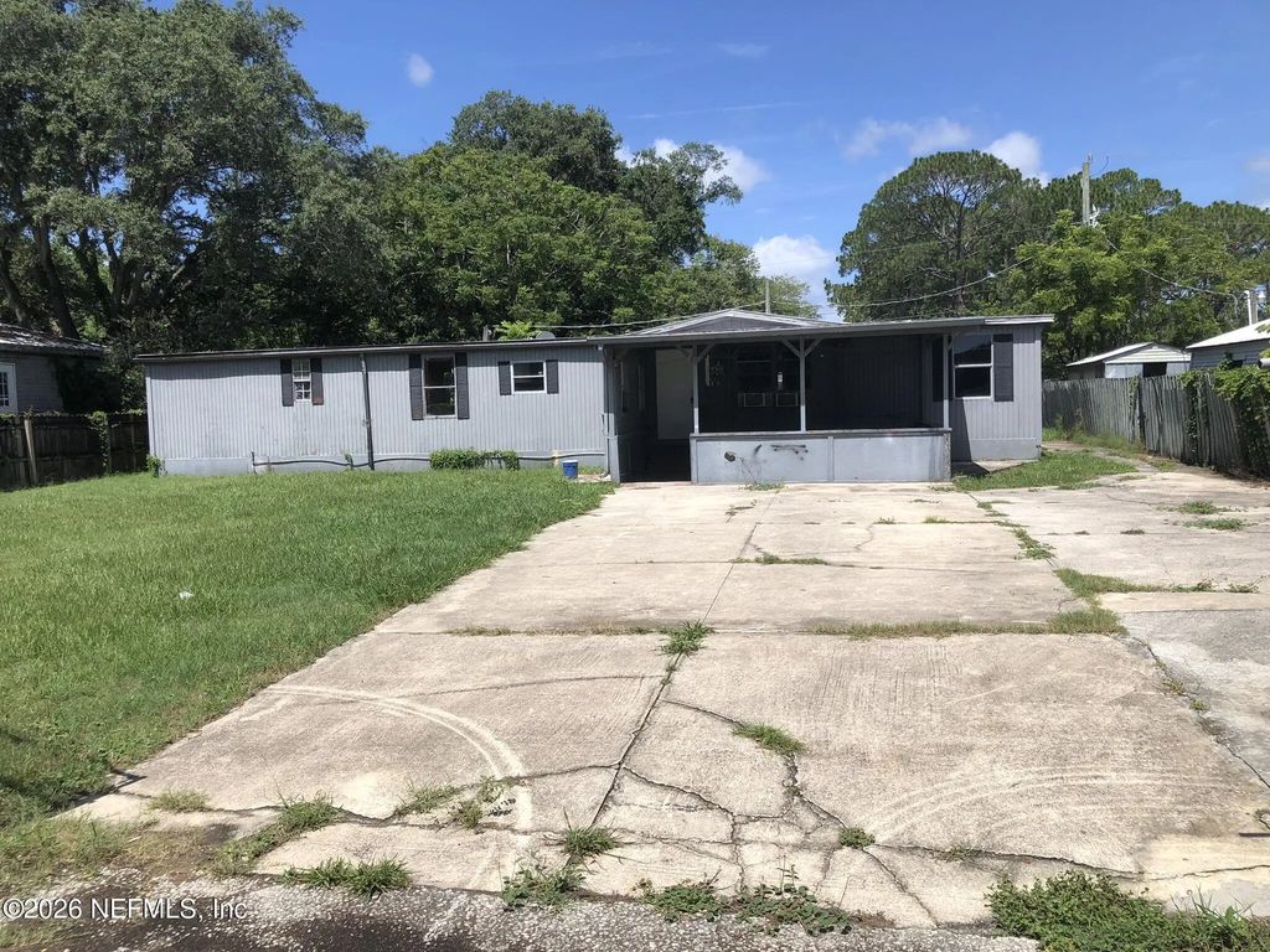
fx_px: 1027
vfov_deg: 49.7
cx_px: 635
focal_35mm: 28
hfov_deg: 63.4
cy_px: 476
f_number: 1.8
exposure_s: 1/2433
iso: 20
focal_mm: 3.99
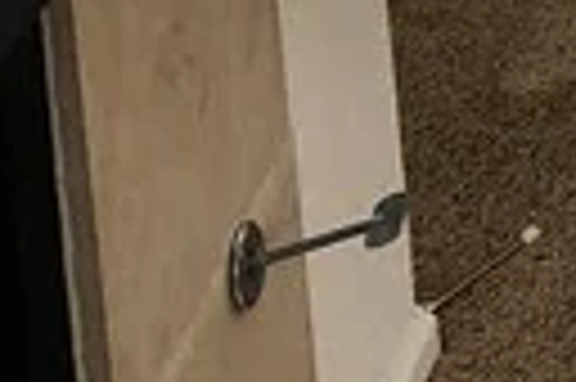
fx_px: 1726
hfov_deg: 8.2
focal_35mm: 108
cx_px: 2282
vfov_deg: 8.7
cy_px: -971
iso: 64
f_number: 2.2
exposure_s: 1/60
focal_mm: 2.2
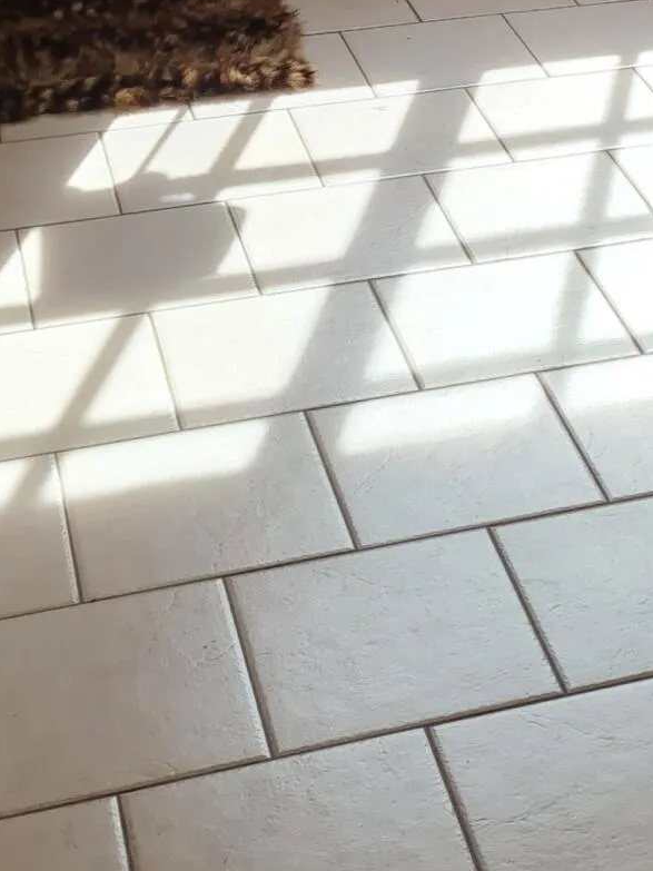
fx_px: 2139
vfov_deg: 19.8
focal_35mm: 85
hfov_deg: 17.1
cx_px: 621
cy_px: -455
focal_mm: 5.4
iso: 50
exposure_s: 1/345
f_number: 1.8
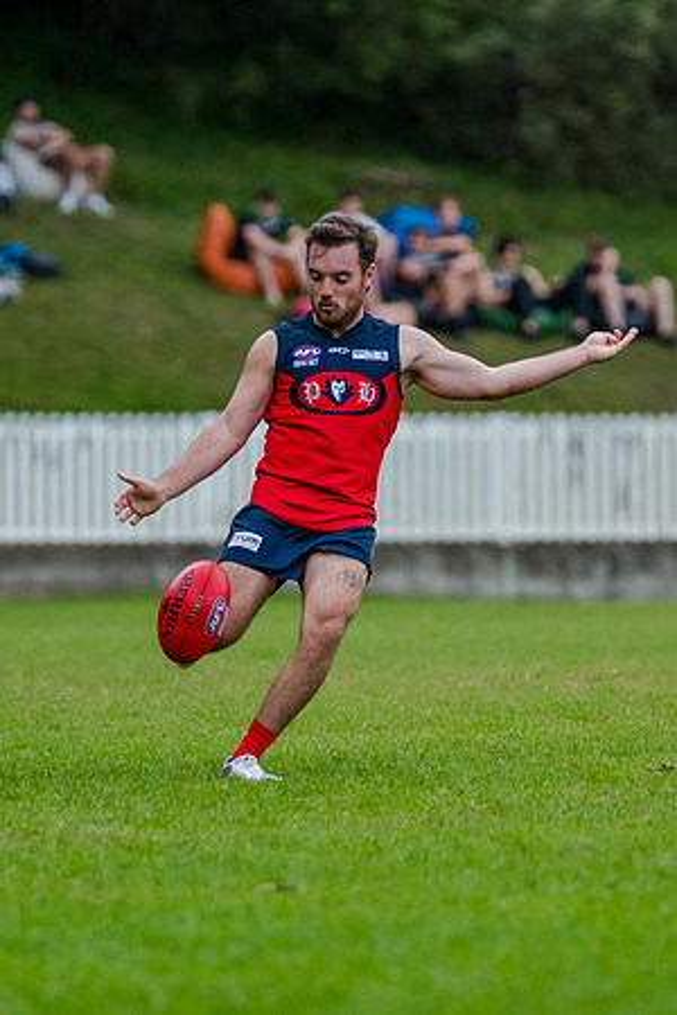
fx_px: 15652
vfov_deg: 3.7
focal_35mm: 555
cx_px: 386
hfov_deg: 2.5
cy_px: 500
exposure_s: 1/1600
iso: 900
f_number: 4
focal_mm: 290
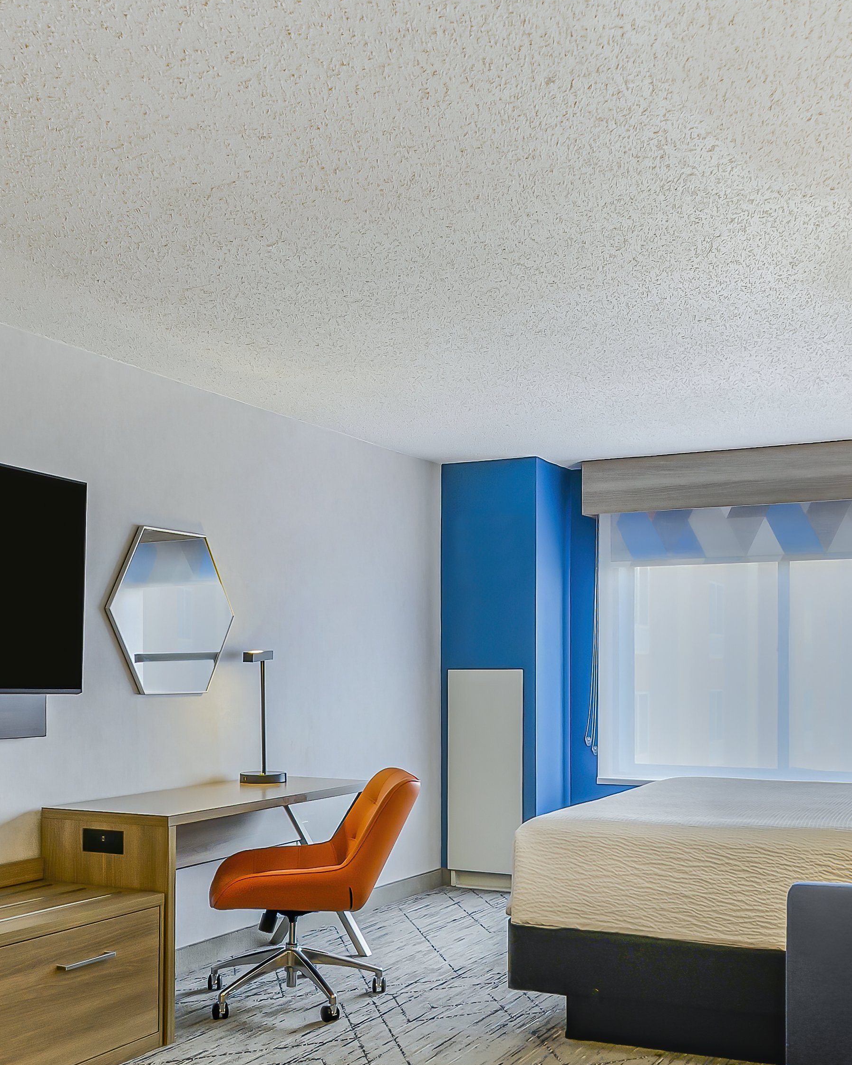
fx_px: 1103
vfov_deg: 51.2
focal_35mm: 35
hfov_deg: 42.1
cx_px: 486
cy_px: 633
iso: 320
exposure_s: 1/4
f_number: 9
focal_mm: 10
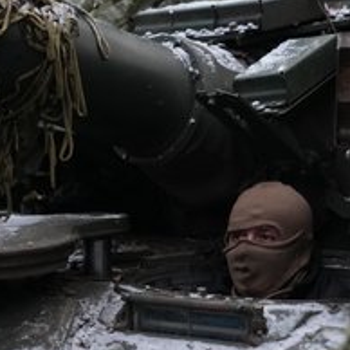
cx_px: 195
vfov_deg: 20.6
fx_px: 961
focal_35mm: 84
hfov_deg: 20.6
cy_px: 235
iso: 8000
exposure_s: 1/400
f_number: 2.8
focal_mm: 48
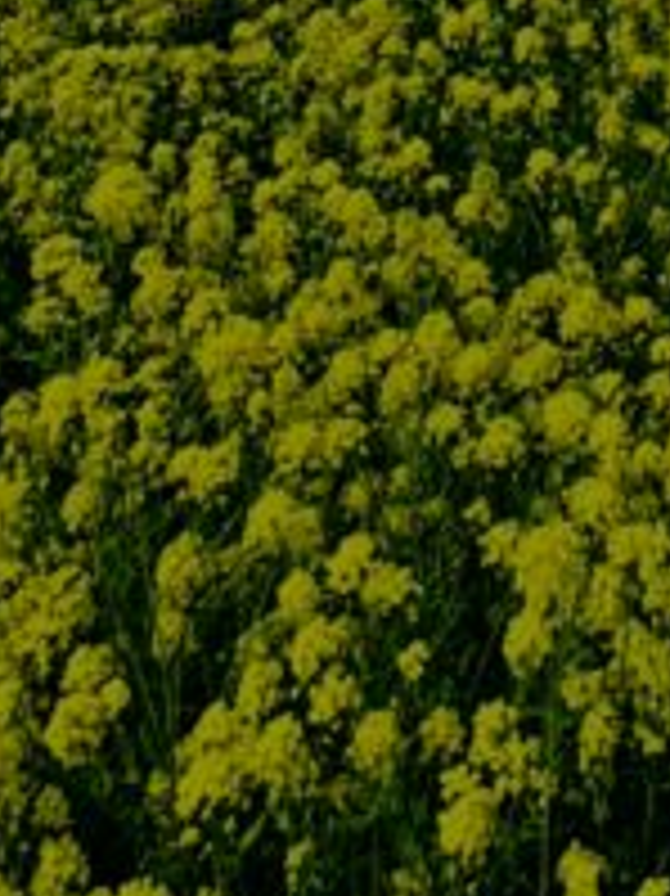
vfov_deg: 17.1
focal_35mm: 72
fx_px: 1860
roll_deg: +0.1
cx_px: 706
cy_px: -1018
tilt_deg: -8.6
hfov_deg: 19.7
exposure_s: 1/3390
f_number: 2.2
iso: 50
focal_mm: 2.22
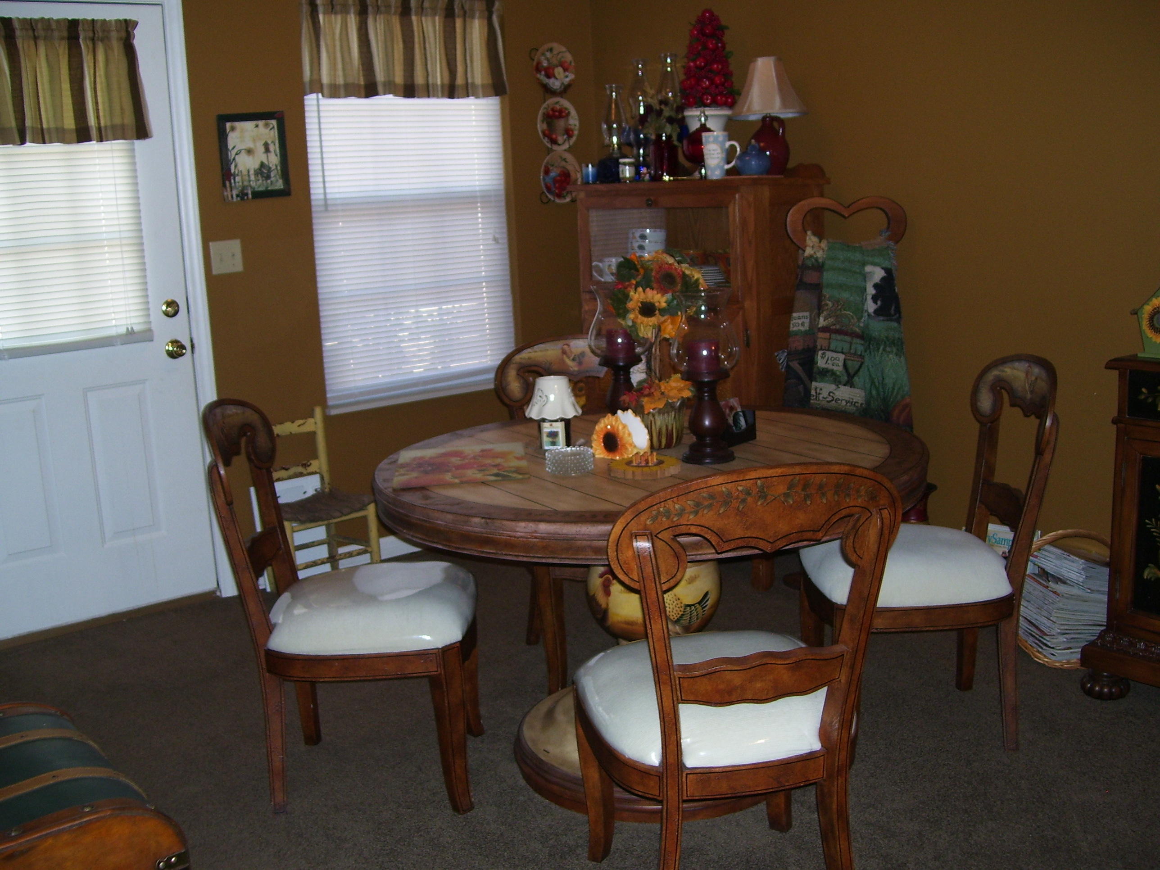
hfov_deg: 50.1
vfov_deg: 38.7
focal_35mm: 37
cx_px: 580
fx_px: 1240
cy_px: 435
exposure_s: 1/60
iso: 80
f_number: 2.7
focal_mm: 6
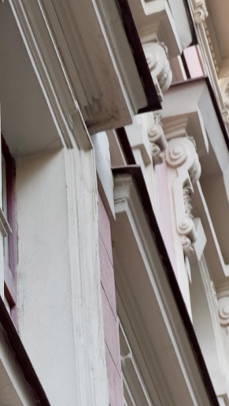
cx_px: 0
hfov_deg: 8.4
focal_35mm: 144
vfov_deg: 13.6
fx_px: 1554
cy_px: 687
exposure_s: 1/100
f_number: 5.6
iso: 250
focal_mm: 26.9
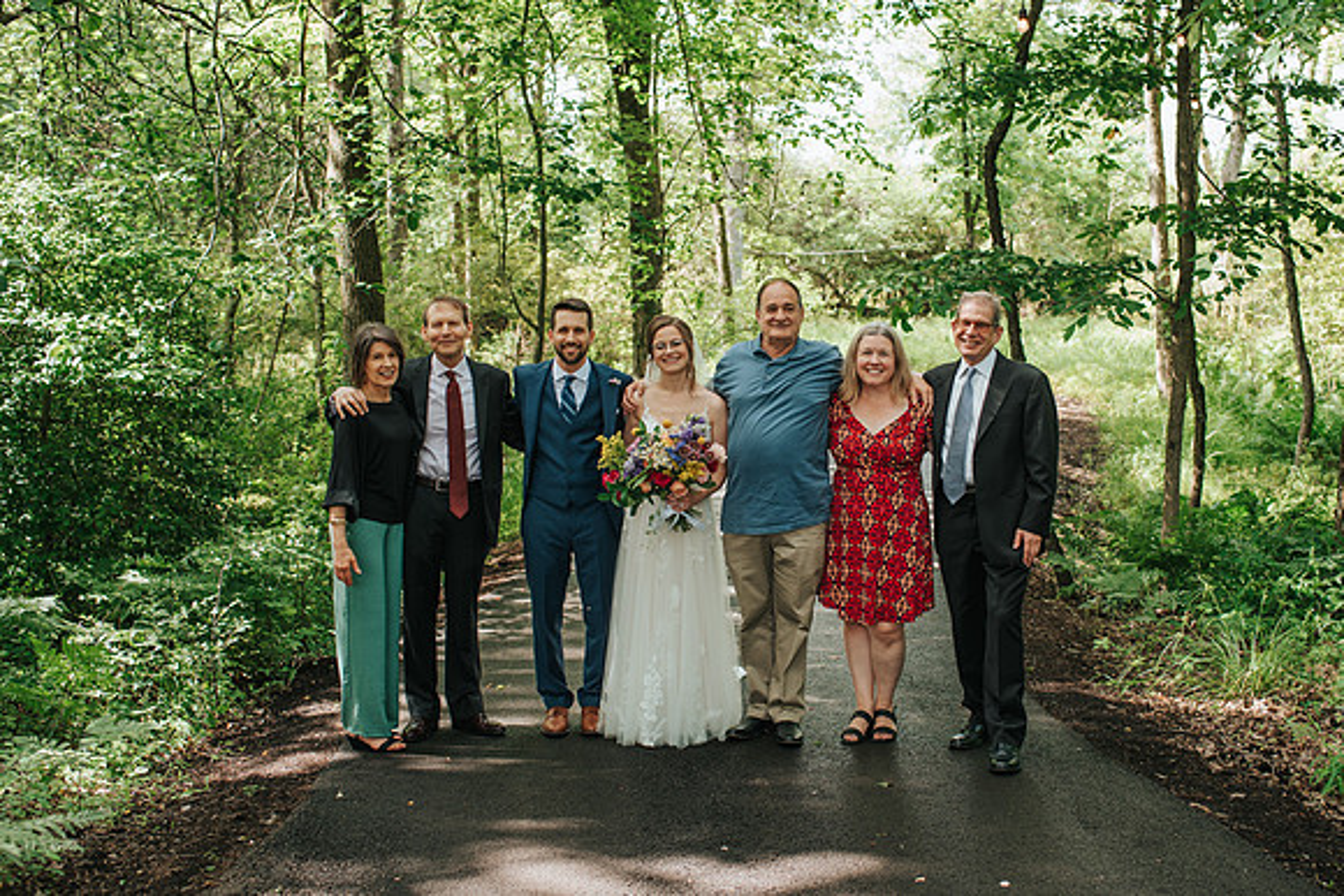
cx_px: 752
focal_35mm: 45
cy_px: 467
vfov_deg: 30.0
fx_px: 1671
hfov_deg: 43.7
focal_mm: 35
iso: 250
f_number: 3.2
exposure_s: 1/250
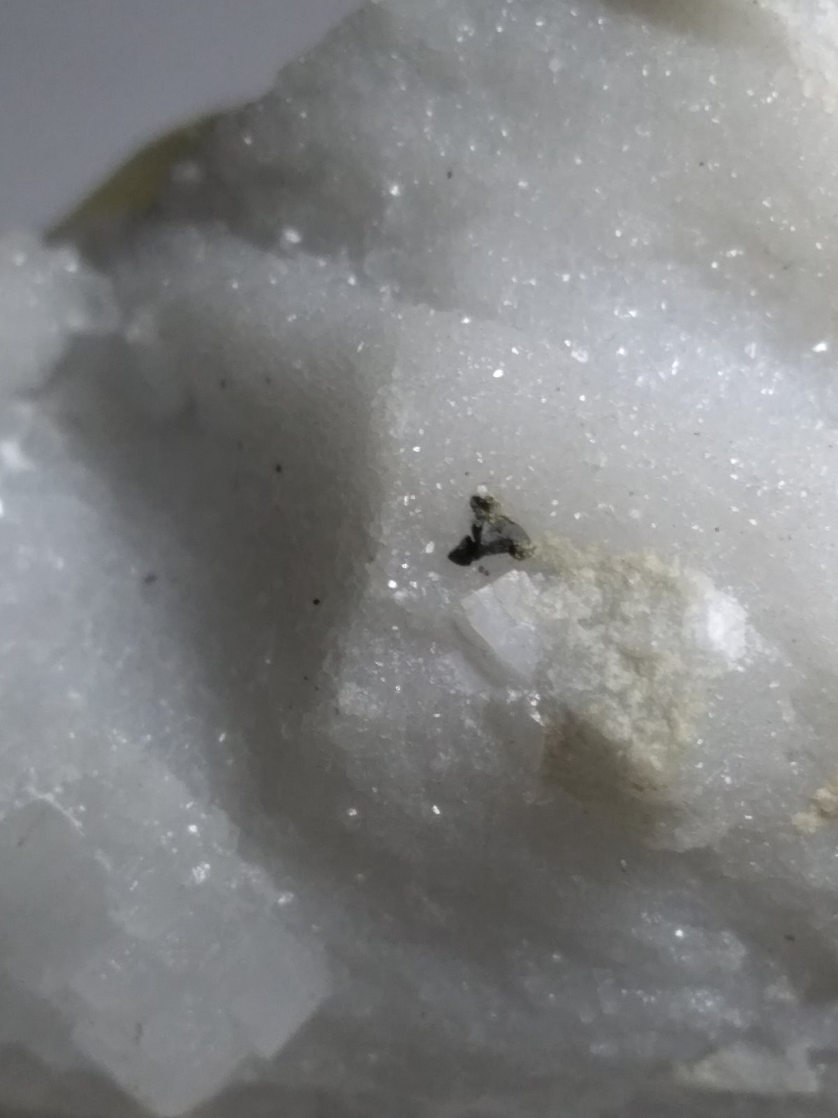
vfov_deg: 67.3
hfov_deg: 53.1
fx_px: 839
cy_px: 559
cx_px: 419
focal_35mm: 26
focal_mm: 3.54
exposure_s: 1/120
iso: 140
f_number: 2
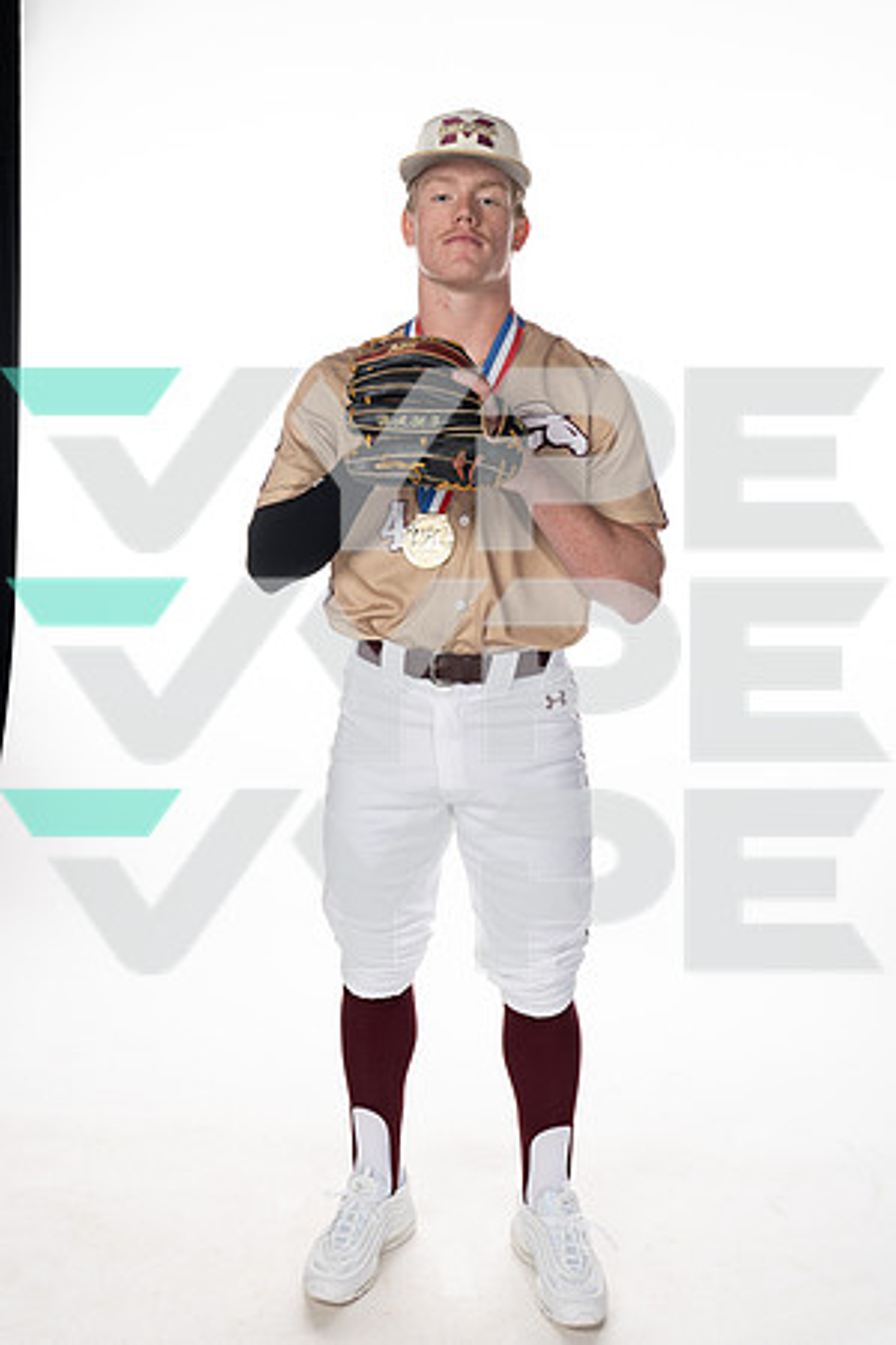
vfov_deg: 50.7
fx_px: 1419
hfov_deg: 35.1
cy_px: 672
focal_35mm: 38
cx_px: 448
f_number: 6.3
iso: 400
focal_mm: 38
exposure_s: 1/250
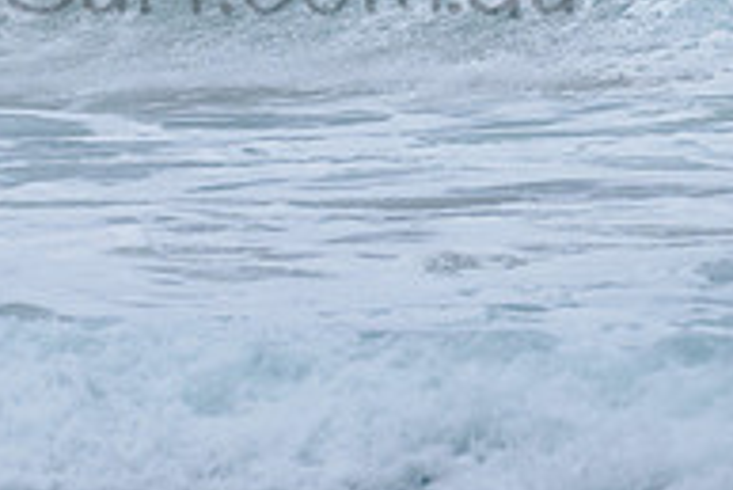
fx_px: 37593
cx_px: 178
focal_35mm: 1845
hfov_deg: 1.1
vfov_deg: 0.7
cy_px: -238
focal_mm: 500
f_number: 5.6
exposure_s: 1/2000
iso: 1400
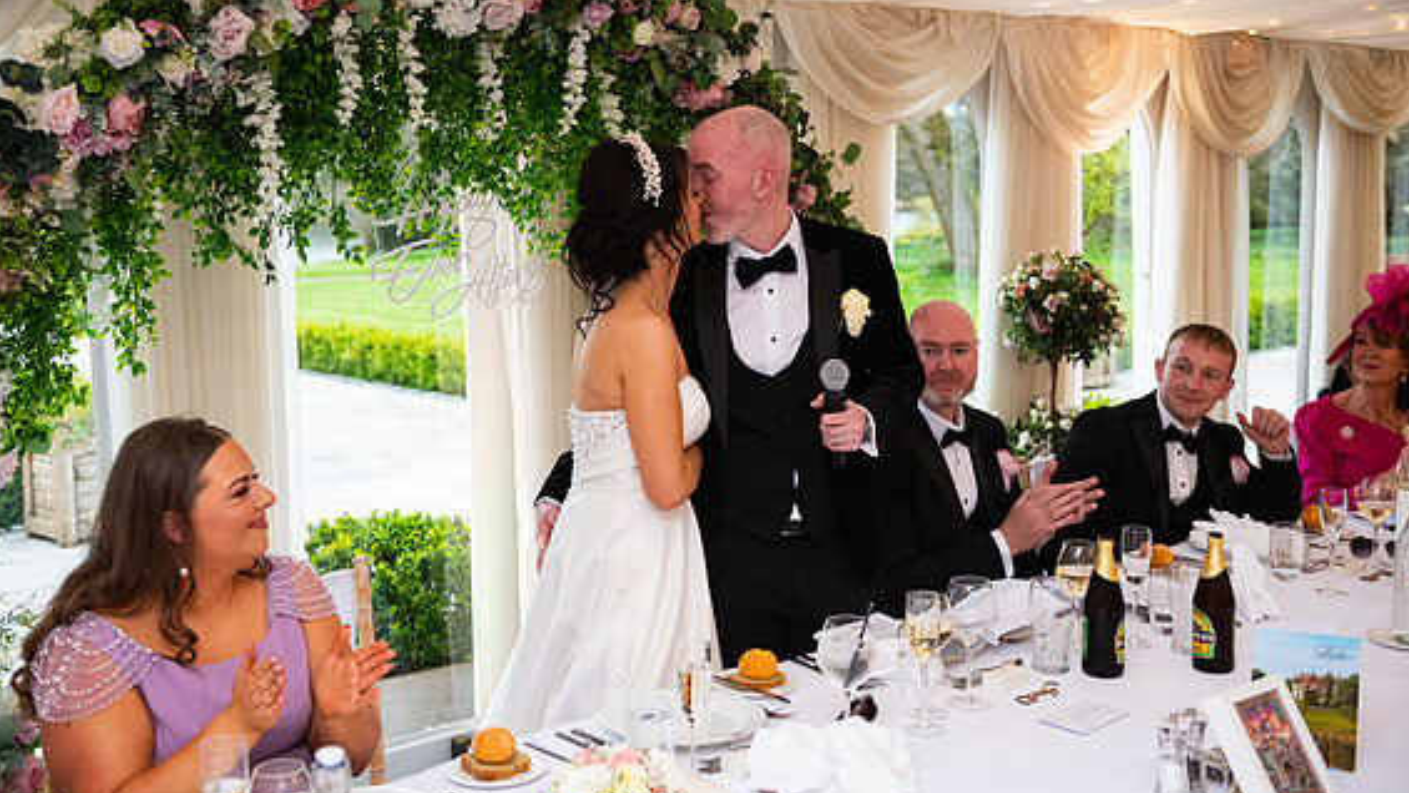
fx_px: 1607
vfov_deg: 27.7
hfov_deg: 47.4
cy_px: 333
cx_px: 696
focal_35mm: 43
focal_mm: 40
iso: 1000
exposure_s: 1/160
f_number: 3.5
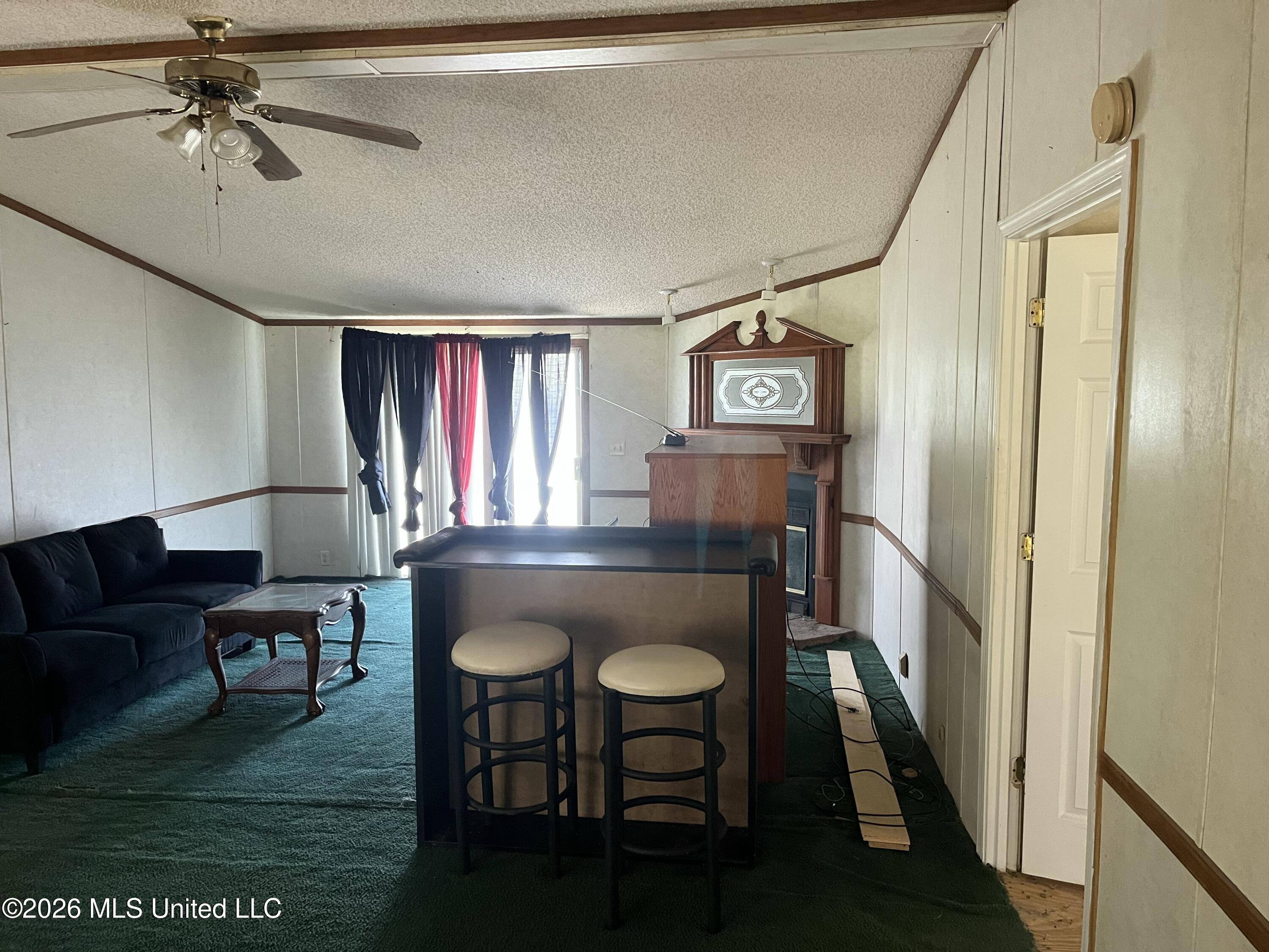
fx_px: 953
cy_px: 476
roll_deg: -0.1
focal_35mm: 26
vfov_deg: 53.1
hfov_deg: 67.3
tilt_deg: -5.9
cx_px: 634
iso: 500
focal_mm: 5.1
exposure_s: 1/57
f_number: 1.6
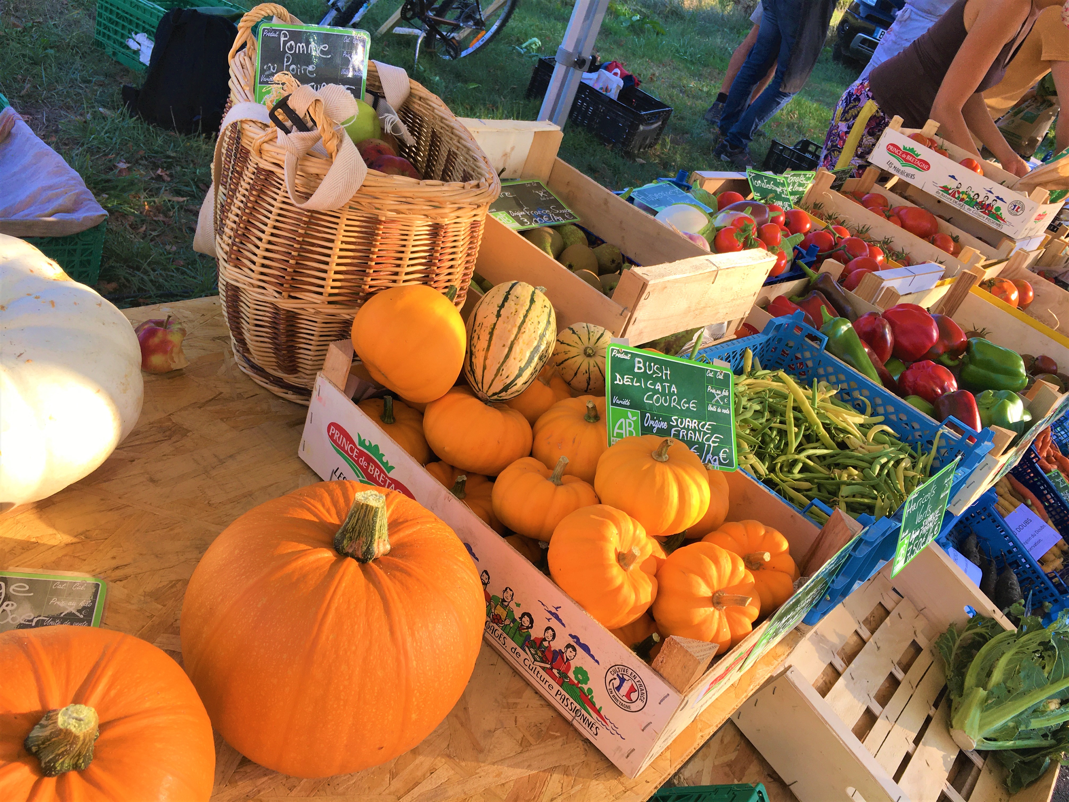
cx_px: 534
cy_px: 401
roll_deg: -22.2
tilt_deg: -33.5
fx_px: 896
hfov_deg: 61.7
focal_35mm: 29
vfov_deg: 48.2
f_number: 2.2
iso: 25
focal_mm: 4.15
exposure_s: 1/373
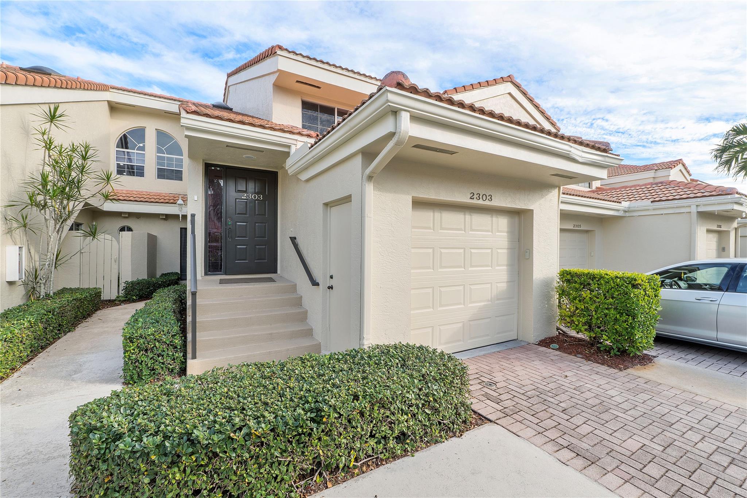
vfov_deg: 77.3
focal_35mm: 15
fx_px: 311
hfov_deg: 100.4
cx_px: 374
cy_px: 249
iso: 100
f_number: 11
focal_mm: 10
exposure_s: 1/60
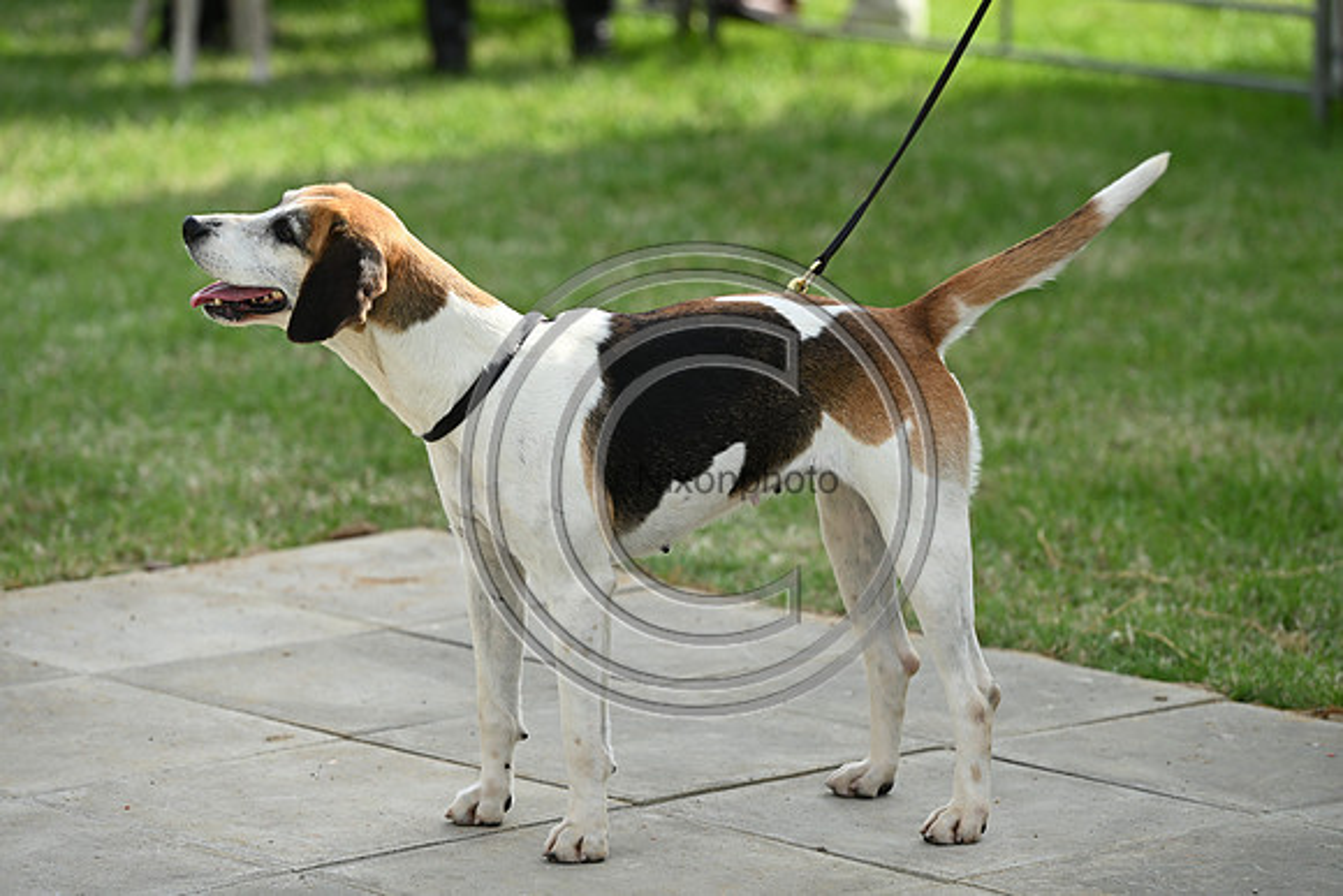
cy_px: 448
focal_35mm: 175
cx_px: 672
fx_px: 6530
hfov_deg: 11.7
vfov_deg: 7.9
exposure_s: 1/1000
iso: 320
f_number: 4.5
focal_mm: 175
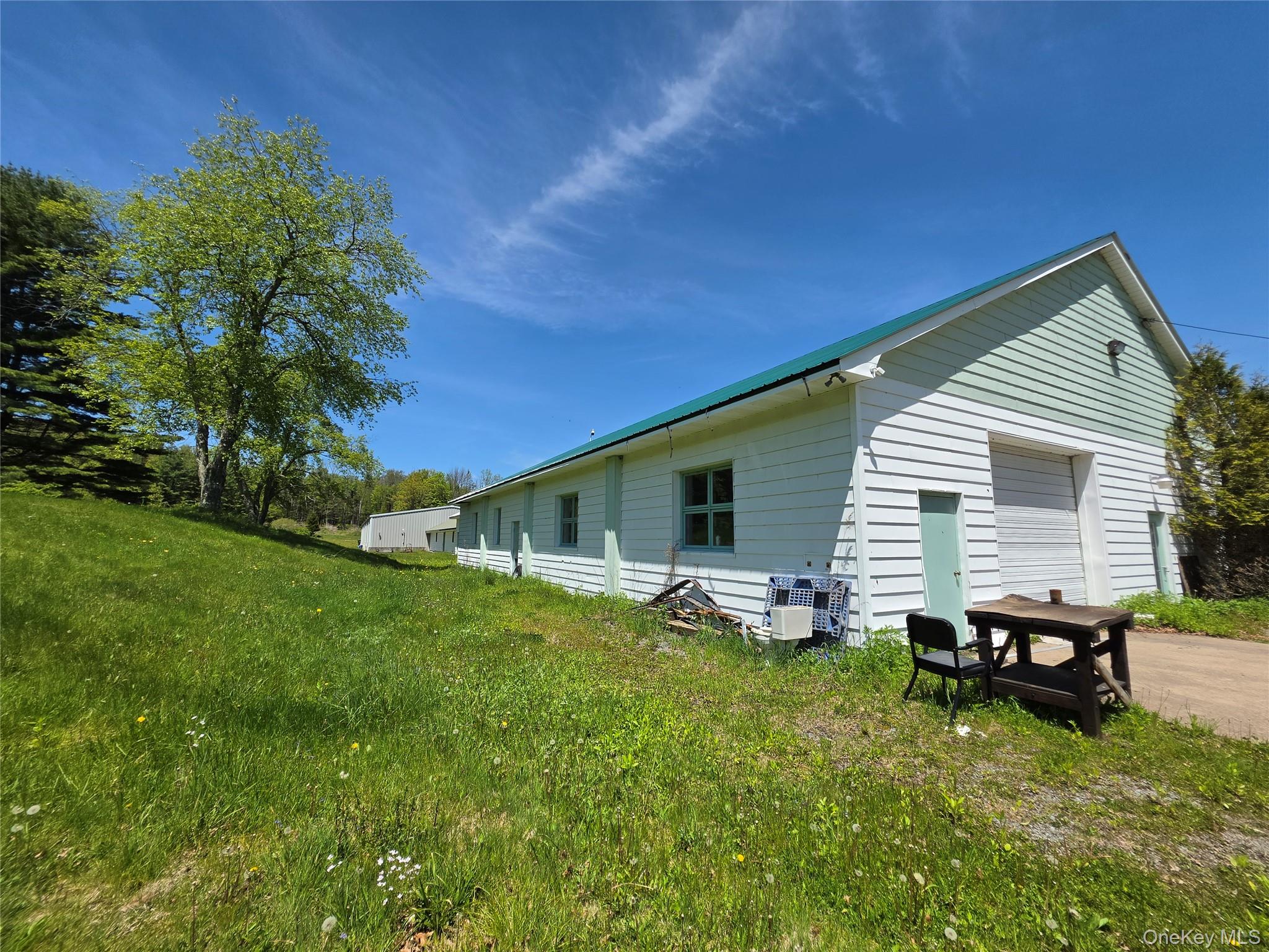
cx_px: 634
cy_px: 476
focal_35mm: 13
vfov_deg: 89.9
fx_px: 477
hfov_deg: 106.2
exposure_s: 1/2060
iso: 32
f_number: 1.9
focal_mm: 2.2
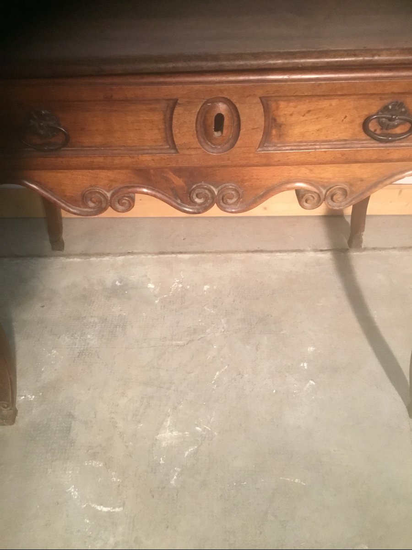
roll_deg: +1.3
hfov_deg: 45.4
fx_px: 492
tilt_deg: -43.3
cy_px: 275
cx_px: 206
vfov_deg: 58.4
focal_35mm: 31
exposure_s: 1/20
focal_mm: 3.3
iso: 200
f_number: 2.4
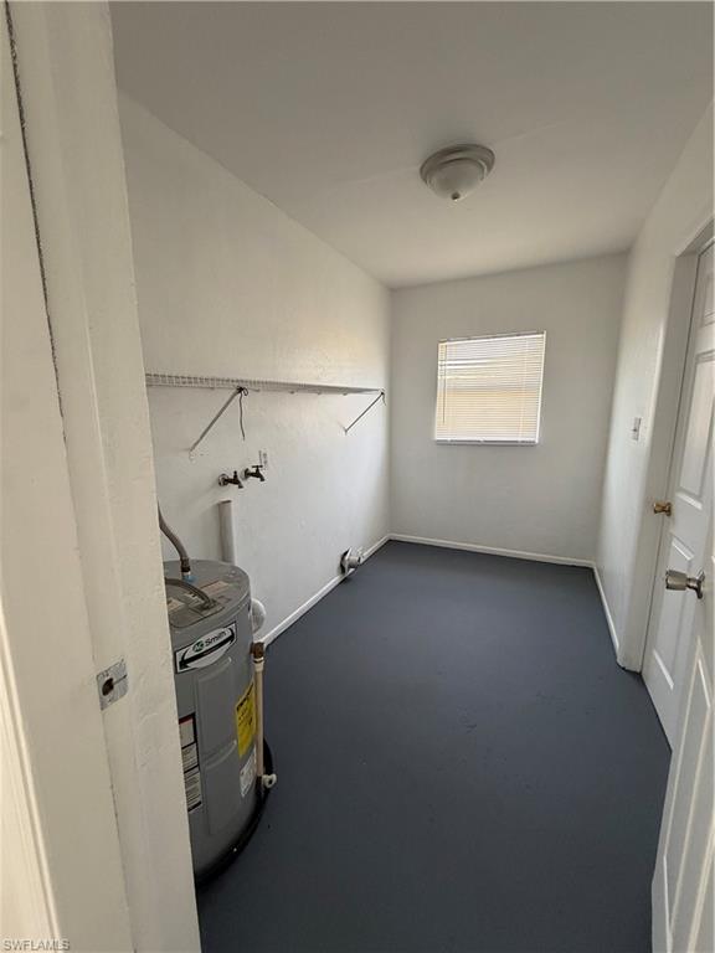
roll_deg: +1.1
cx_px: 358
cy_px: 476
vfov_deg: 102.1
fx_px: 386
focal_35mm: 14
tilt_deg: -6.6
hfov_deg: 85.7
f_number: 2.2
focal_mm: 2.22
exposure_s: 1/121
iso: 250
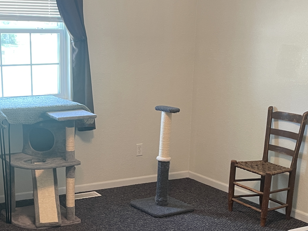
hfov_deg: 32.6
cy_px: 156
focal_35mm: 58
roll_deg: +0.3
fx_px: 516
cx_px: 80
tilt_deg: -13.5
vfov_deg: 25.1
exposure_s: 1/60
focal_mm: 4.2
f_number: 1.6
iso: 125
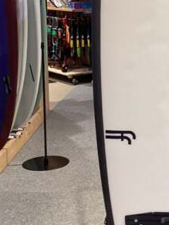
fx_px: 553
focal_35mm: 85
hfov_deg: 16.8
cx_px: 185
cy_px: 54
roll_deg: +0.5
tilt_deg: -9.1
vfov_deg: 22.8
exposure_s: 1/50
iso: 64
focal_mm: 3.3
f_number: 2.4
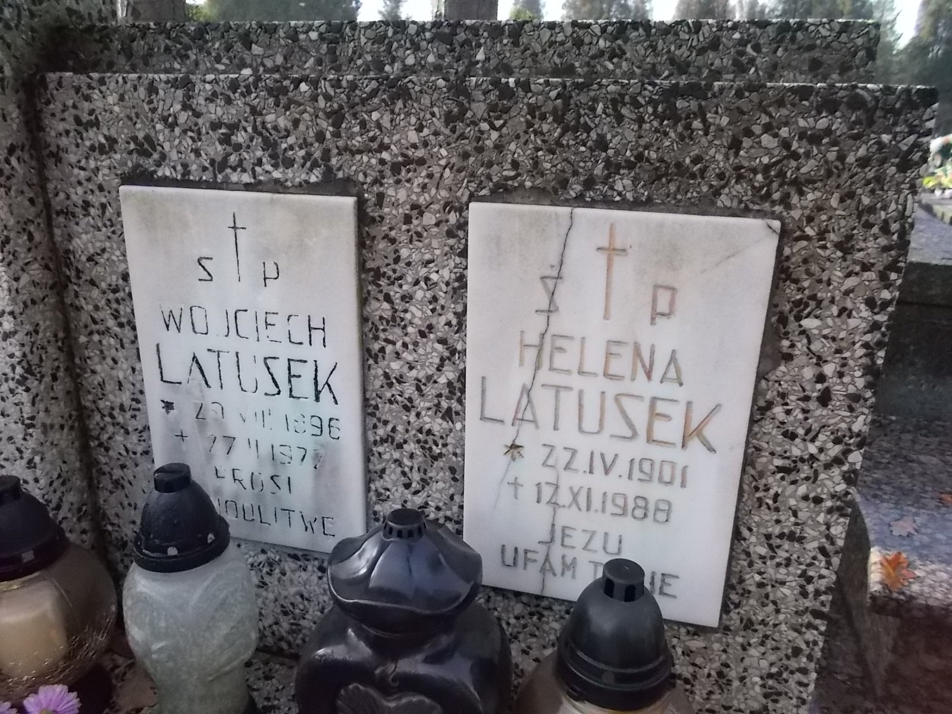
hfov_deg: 67.3
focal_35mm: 26
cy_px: 357
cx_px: 476
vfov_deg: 53.1
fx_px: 715
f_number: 8
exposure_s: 1/160
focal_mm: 4.6
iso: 400
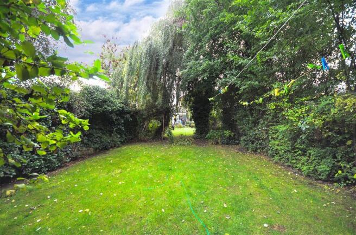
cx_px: 178
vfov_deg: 77.0
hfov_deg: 100.5
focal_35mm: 15
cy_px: 118
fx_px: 148
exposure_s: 1/40
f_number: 4
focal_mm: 10
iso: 200
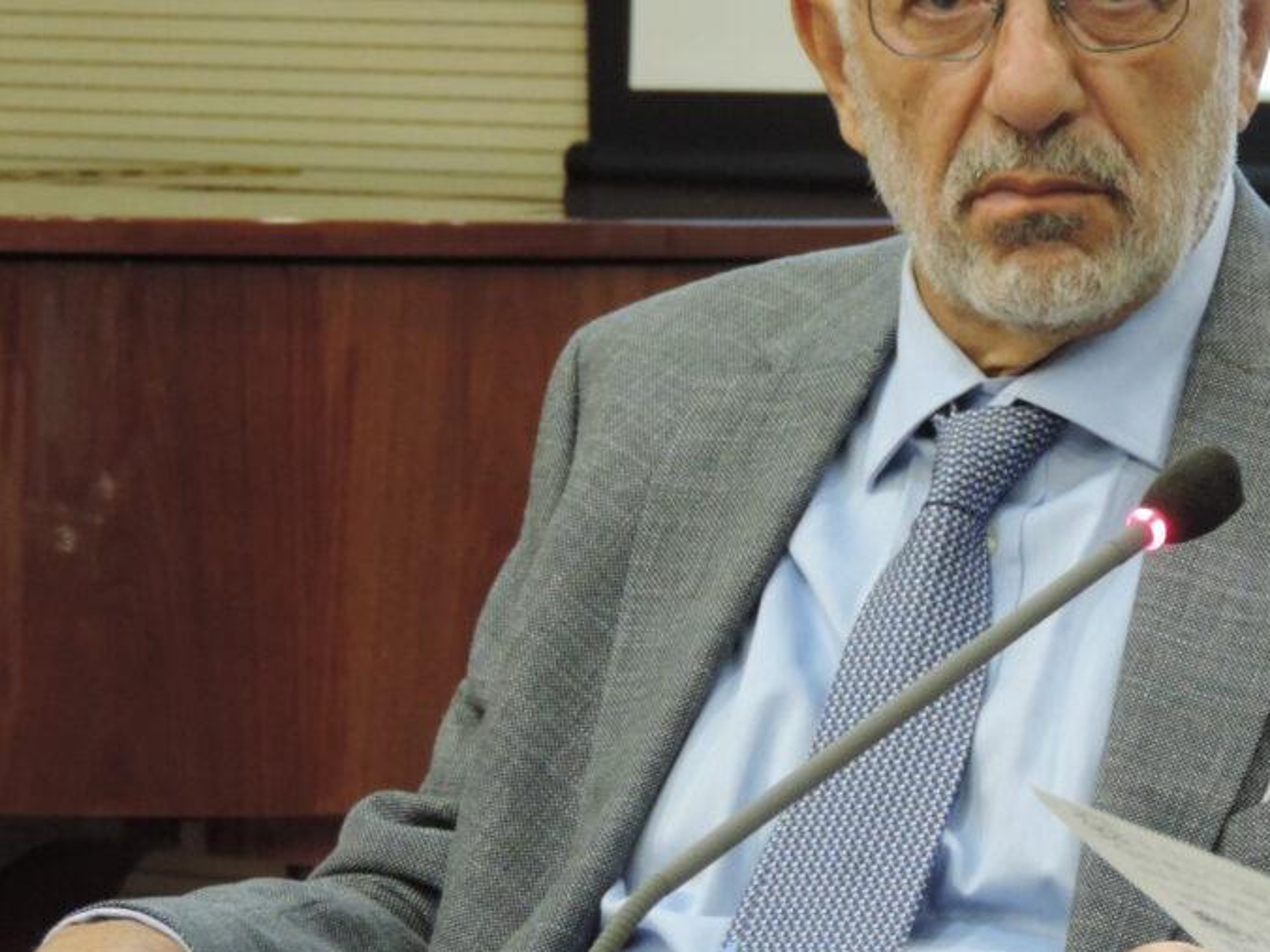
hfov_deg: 5.8
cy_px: 270
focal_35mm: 341
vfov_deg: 4.4
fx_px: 12511
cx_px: 840
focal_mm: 40.1
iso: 800
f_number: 4.6
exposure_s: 1/20
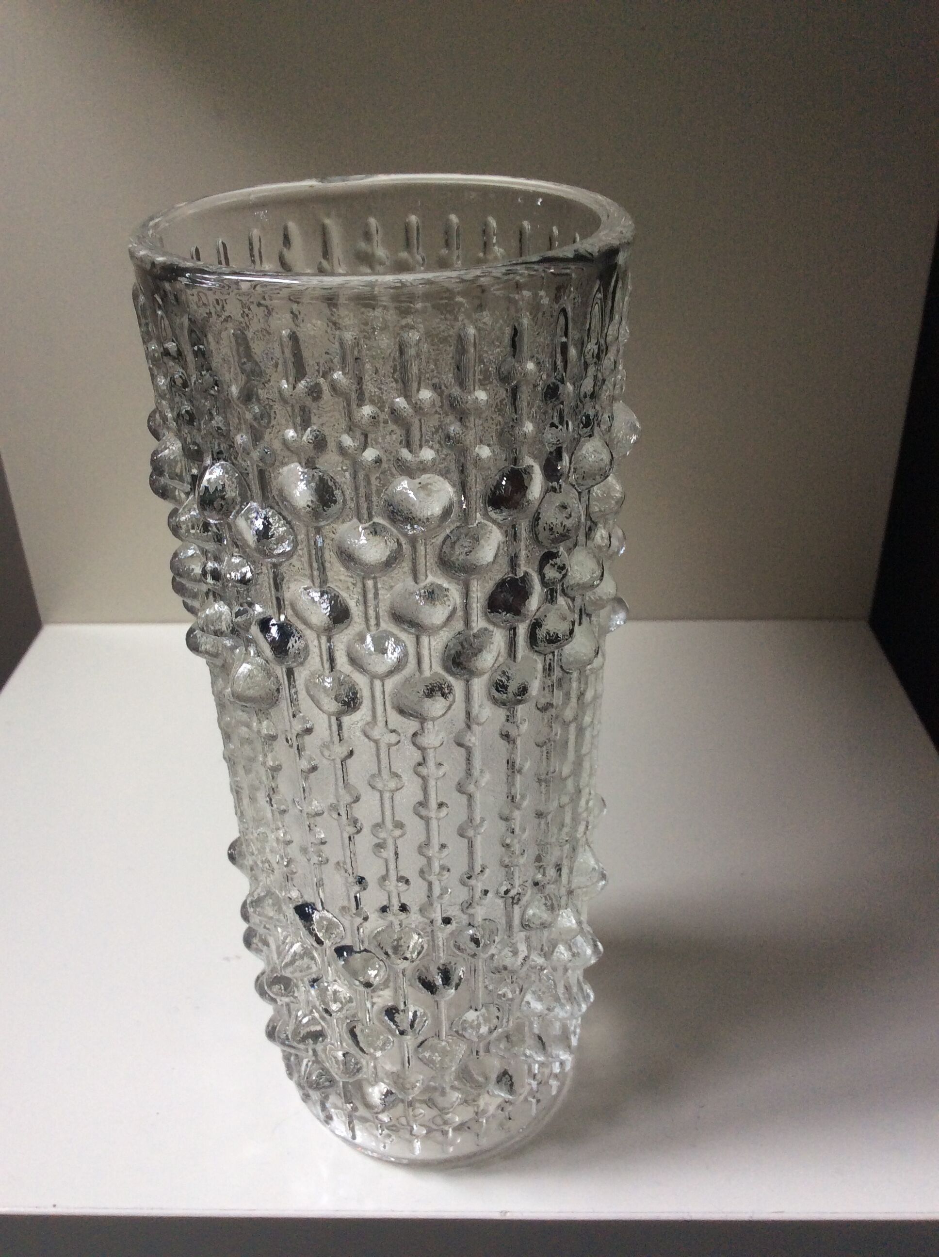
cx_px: 470
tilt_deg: -30.6
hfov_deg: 44.1
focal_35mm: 32
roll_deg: +1.8
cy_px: 628
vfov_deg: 56.9
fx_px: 1160
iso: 64
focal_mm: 3.3
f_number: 2.4
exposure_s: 1/25
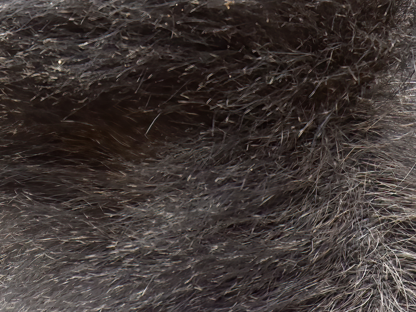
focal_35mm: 1845
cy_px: -270
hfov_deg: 1.1
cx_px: 595
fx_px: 22171
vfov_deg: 0.8
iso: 800
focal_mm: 450
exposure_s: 1/320
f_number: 5.6
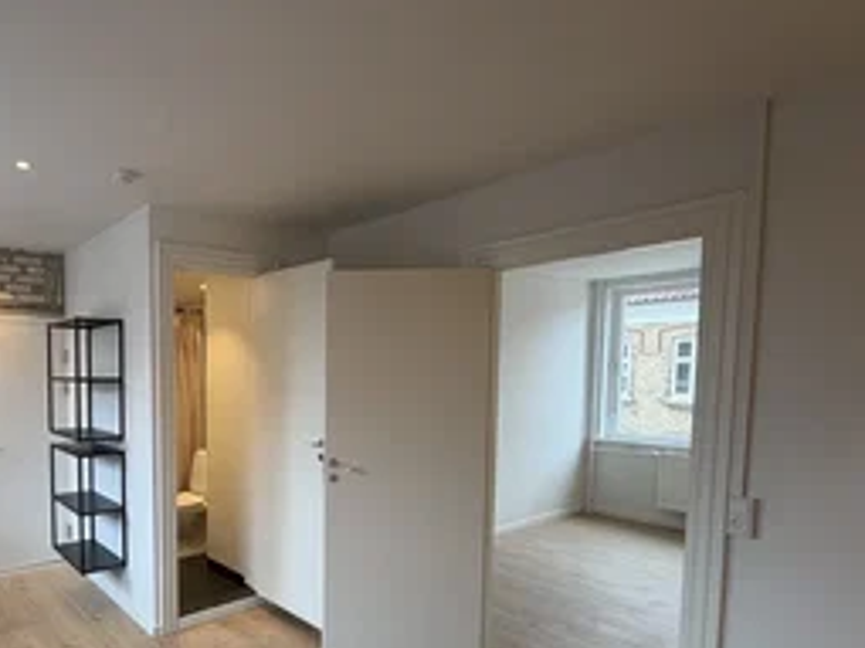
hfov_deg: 70.4
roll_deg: +0.7
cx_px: 200
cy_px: 411
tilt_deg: -3.8
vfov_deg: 60.1
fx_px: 549
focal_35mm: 22
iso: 100
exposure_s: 1/100
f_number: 2.2
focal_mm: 2.22
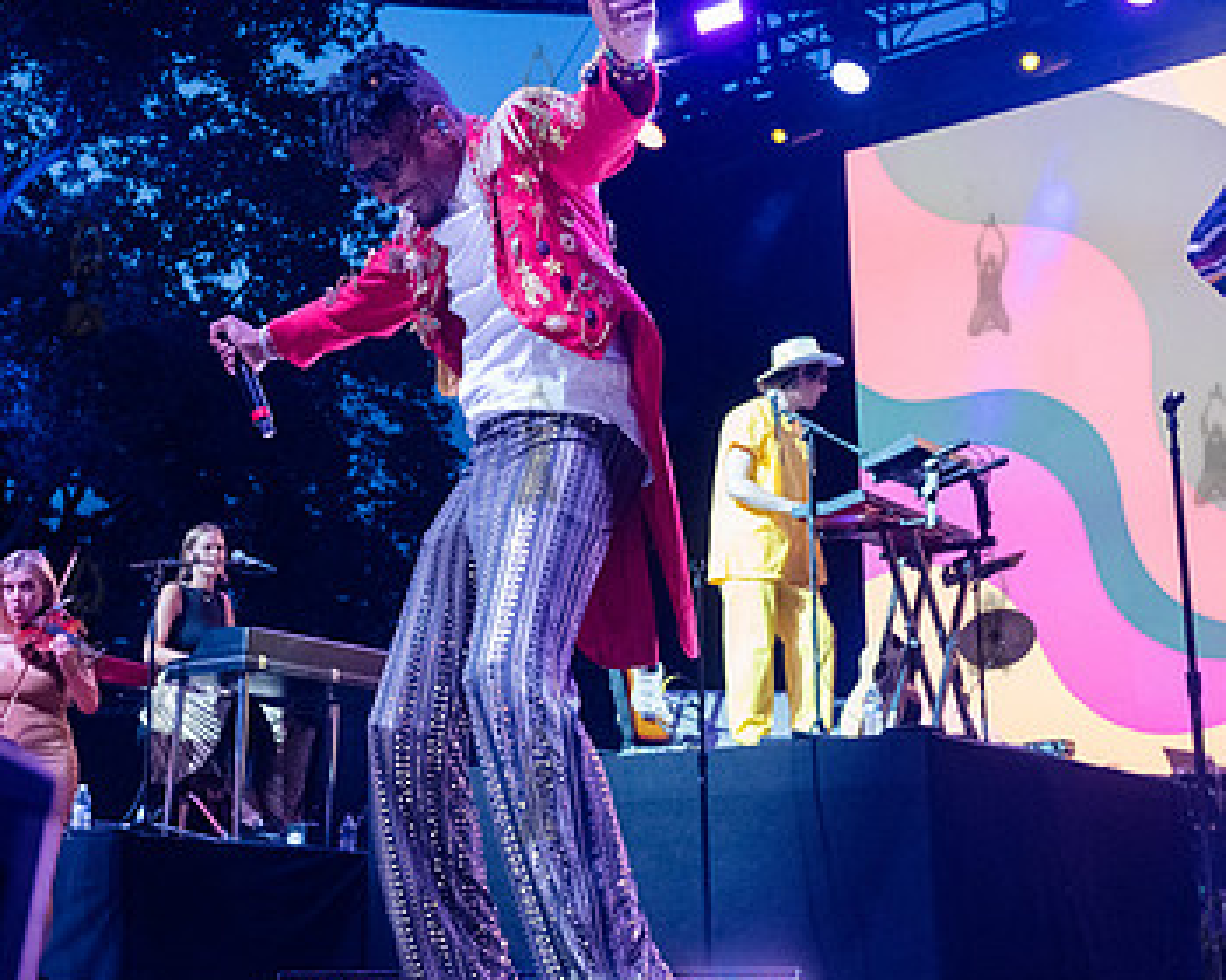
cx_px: 536
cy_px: 443
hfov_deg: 33.5
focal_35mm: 56
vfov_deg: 27.1
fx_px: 2032
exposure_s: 1/500
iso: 6400
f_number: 4
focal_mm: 34
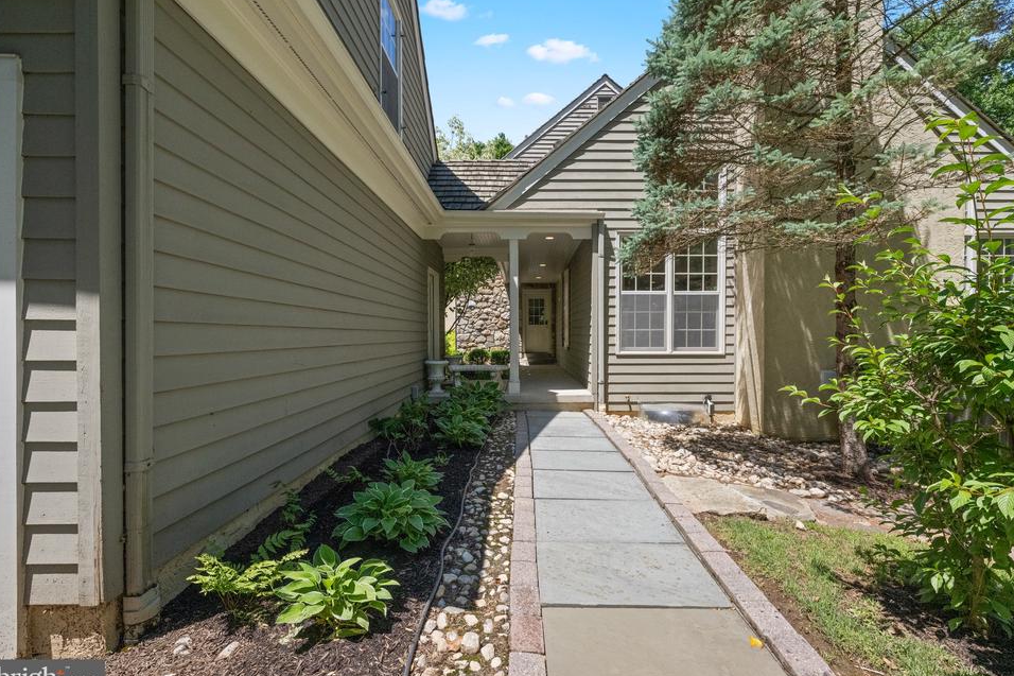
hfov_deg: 100.3
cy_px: 336
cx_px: 530
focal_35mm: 15
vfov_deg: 77.3
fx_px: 422
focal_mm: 14
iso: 2000
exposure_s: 1/6400
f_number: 5.6
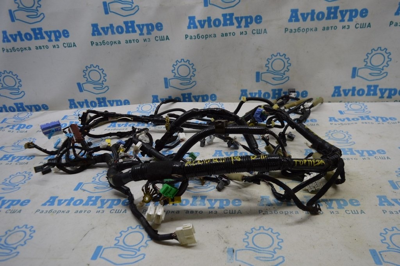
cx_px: 200
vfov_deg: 47.9
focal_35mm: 27
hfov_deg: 67.4
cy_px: 133
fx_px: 300
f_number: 4.5
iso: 400
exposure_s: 1/80
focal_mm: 18
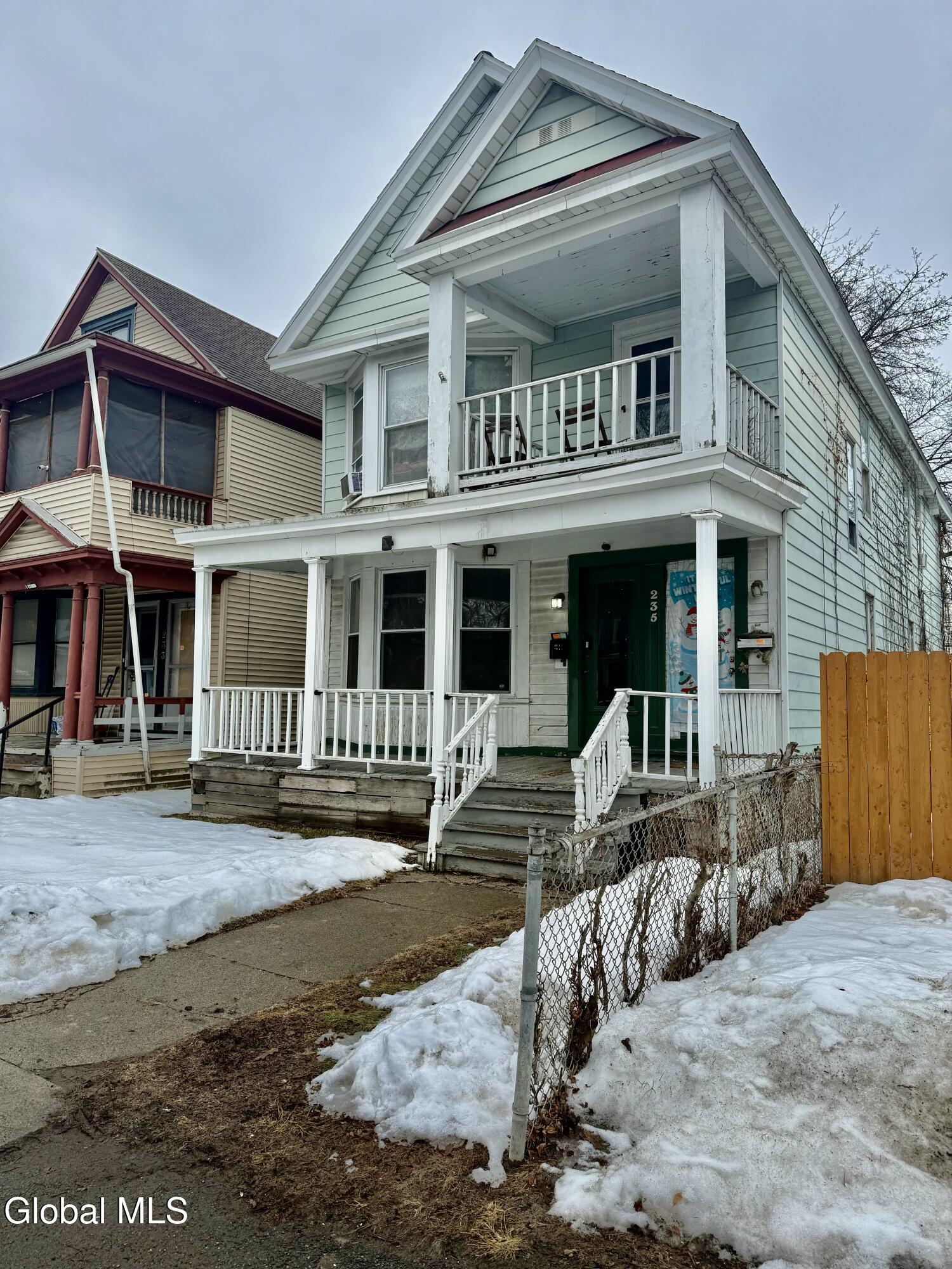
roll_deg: -1.1
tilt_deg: +5.2
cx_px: 476
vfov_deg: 71.6
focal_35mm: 24
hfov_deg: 56.8
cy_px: 634
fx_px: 880
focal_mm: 6.76
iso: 80
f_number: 1.78
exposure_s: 1/1901
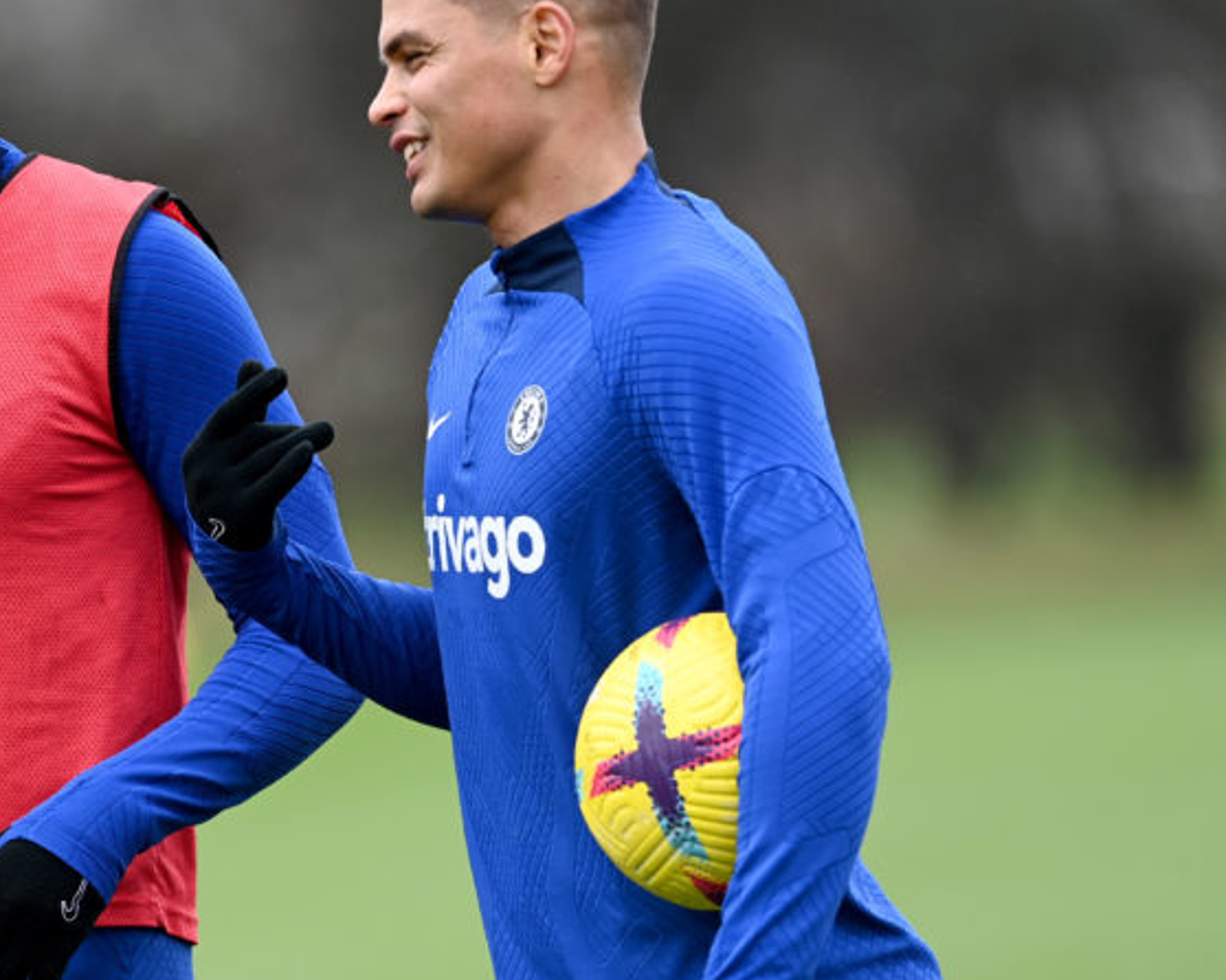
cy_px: 467
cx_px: 220
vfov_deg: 2.2
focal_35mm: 689
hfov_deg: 2.8
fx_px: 24992
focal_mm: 400
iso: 800
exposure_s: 1/2000
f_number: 4
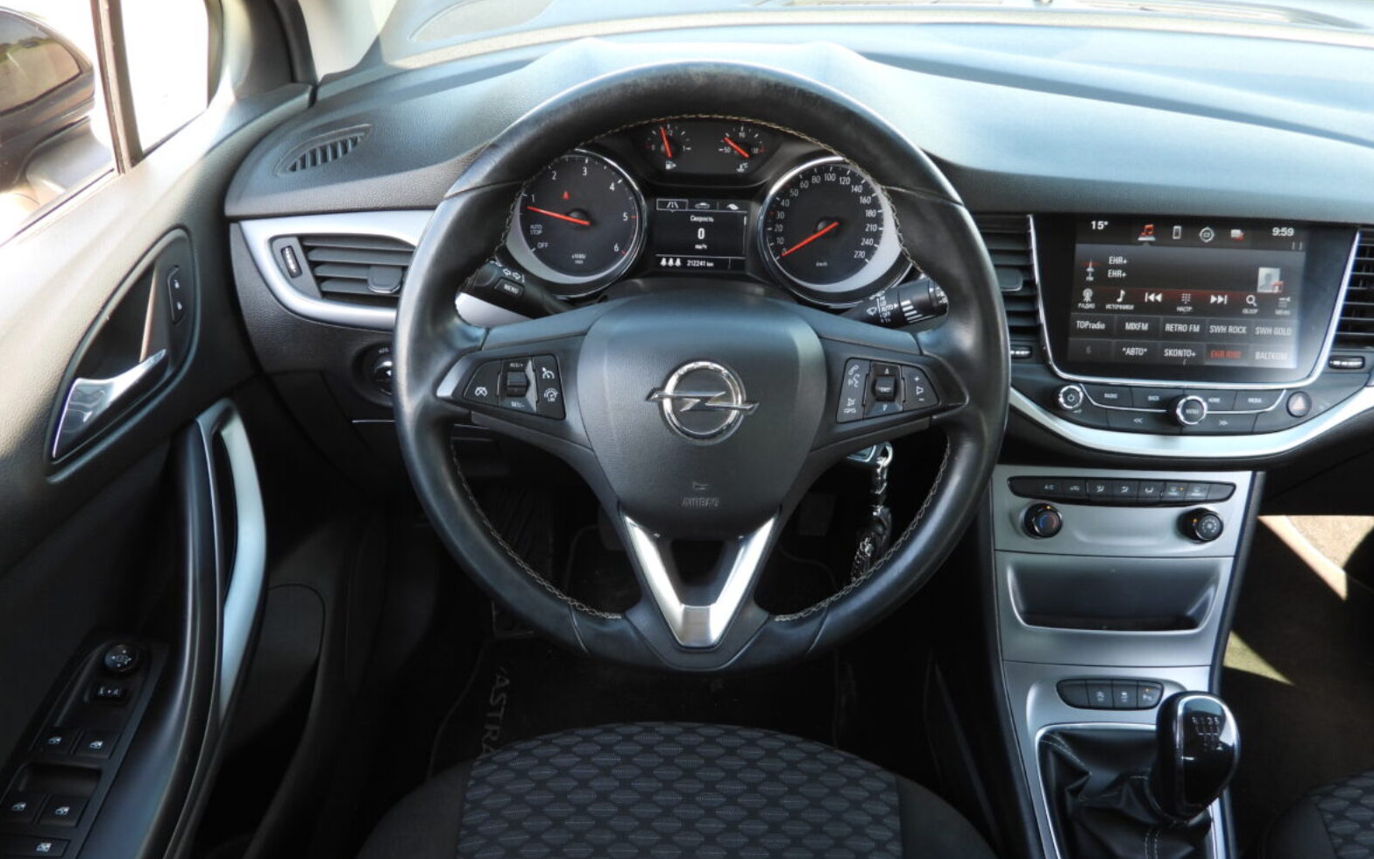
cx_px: 687
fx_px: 974
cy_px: 522
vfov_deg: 47.3
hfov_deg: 70.4
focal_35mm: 26
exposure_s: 1/60
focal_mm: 4.3
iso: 100
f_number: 2.8
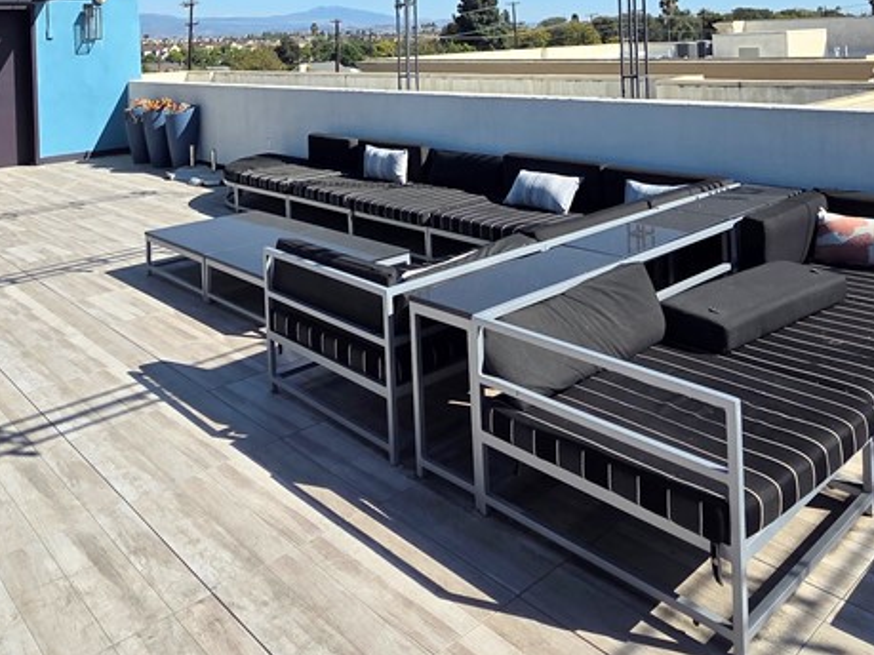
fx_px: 732
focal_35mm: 29
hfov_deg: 61.6
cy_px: 34
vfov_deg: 43.0
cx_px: 404
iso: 50
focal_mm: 2.2
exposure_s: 1/2333
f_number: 2.2
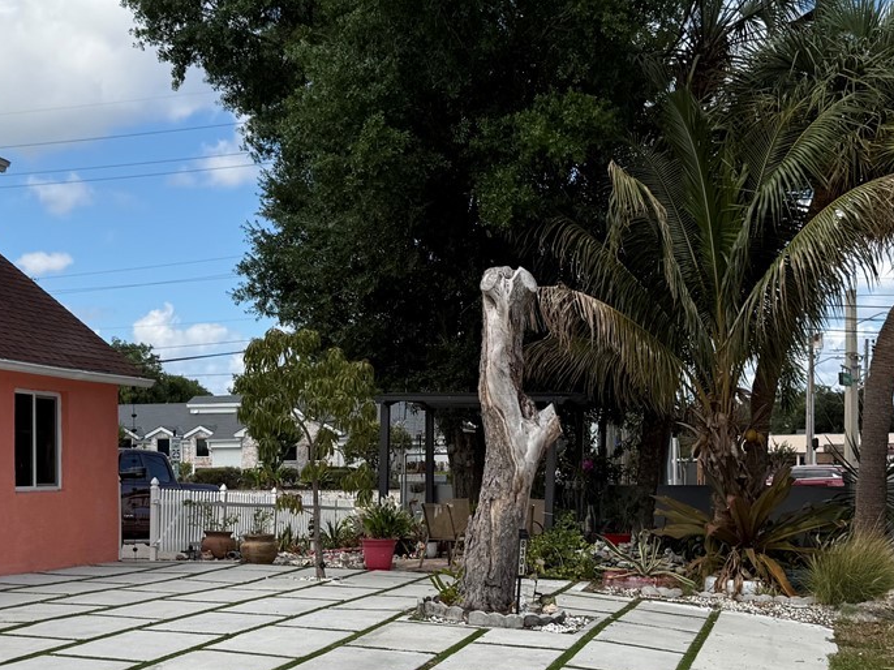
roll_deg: +0.3
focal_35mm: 56
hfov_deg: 34.3
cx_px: 384
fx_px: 1446
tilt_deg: +1.1
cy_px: 467
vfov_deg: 25.9
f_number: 1.78
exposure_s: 1/4673
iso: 80
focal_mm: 6.76
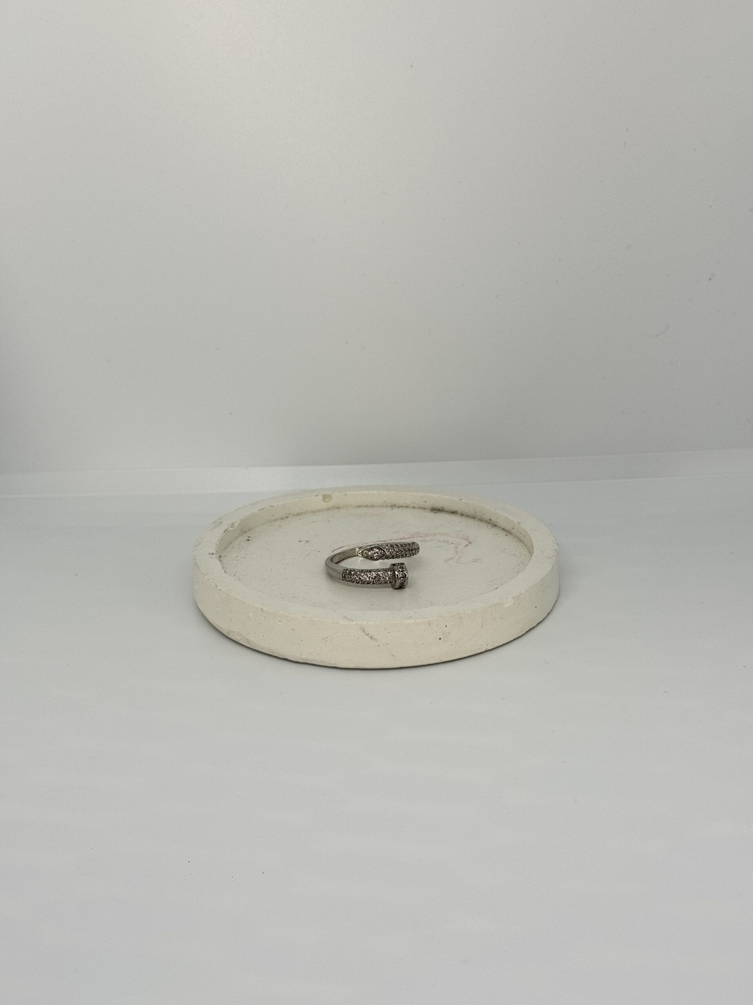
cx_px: 376
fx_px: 1392
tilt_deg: -22.4
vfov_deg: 39.7
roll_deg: +1.6
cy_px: 502
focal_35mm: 48
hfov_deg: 30.3
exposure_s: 1/700
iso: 64
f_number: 1.78
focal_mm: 6.76
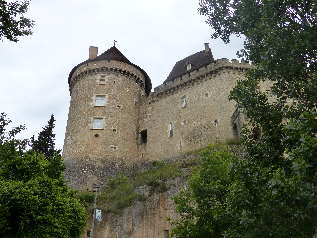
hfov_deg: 45.8
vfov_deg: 35.1
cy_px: 119
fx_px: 375
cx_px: 158
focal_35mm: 41
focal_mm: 7.4
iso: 160
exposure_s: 1/500
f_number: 4
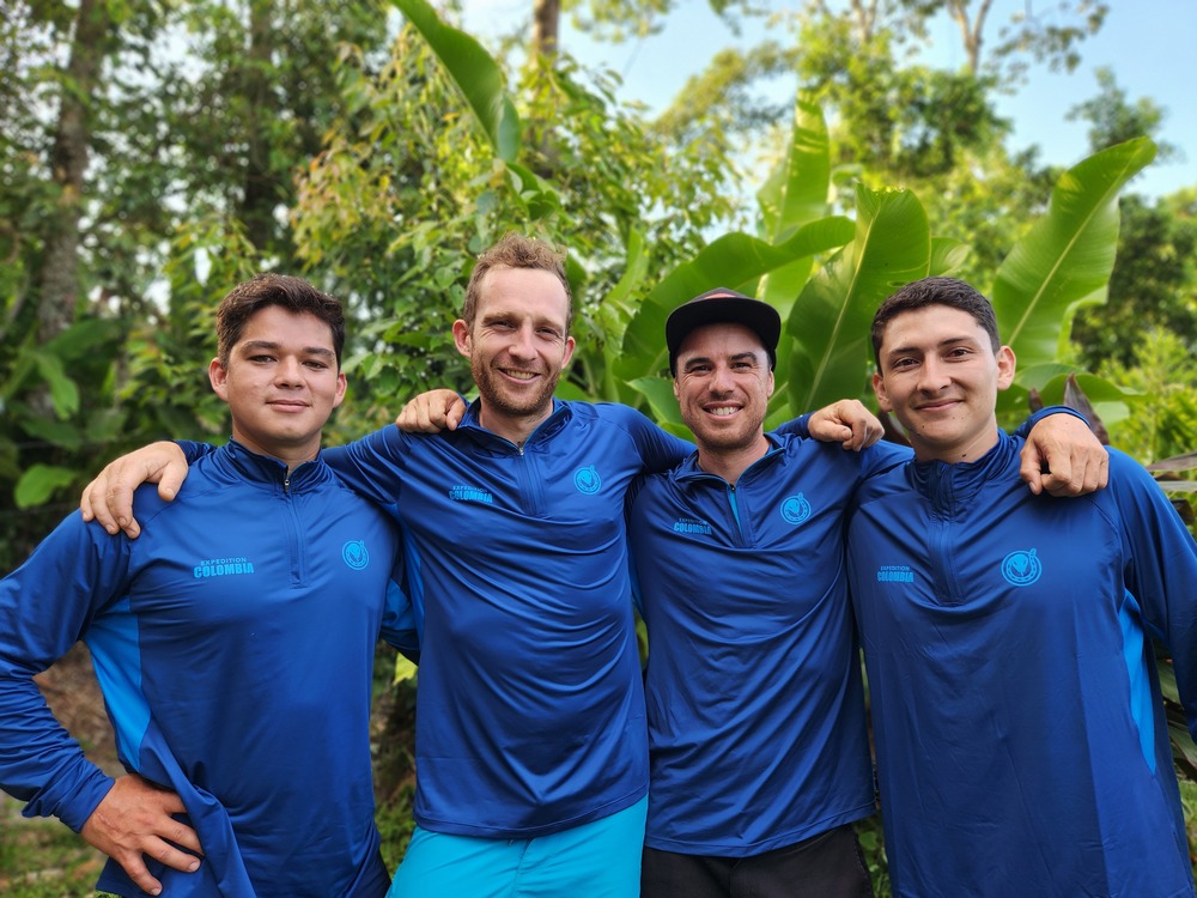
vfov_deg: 58.9
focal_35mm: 23
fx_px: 795
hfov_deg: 73.9
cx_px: 598
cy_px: 449
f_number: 1.8
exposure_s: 1/120
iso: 25
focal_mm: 5.4
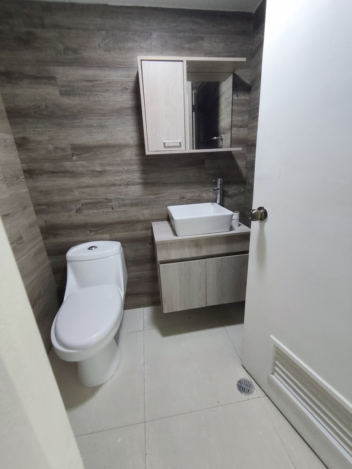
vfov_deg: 98.1
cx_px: 176
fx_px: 203
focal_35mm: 15
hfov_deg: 81.8
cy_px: 234
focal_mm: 1.65
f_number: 2.2
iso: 400
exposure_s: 1/50
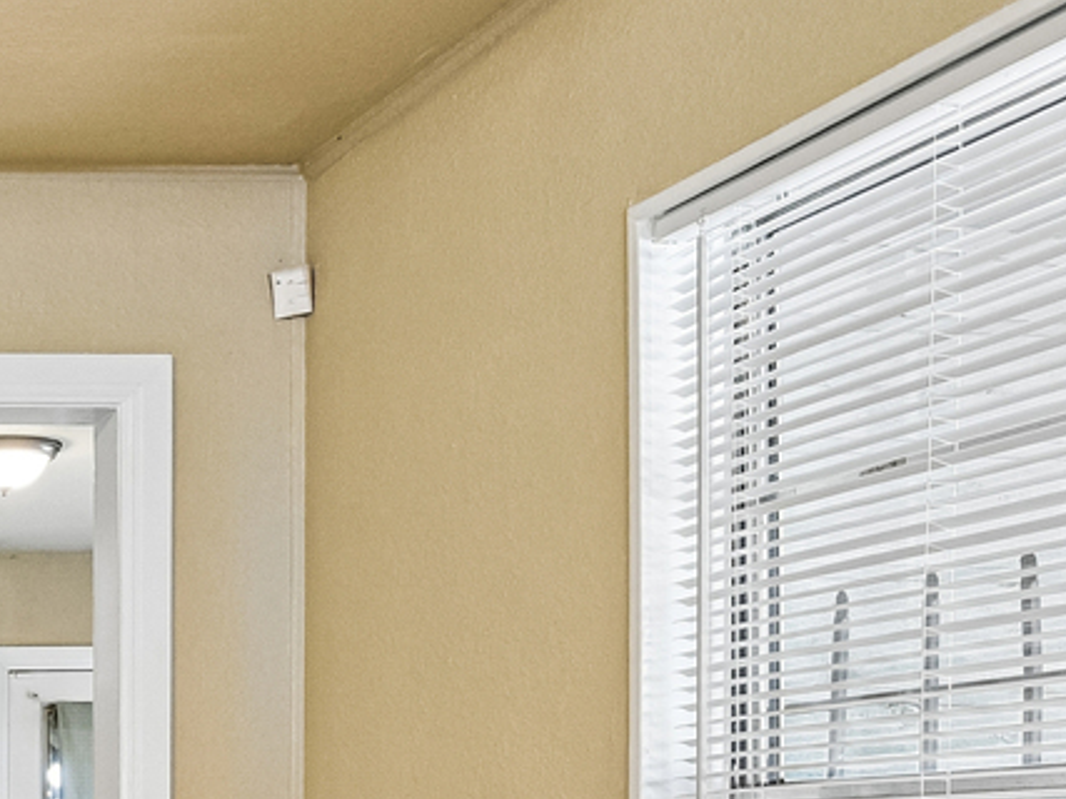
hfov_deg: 22.6
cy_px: 929
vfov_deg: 22.1
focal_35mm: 62
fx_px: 1909
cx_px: -699
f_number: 8
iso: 1600
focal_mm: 17
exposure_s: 1/15
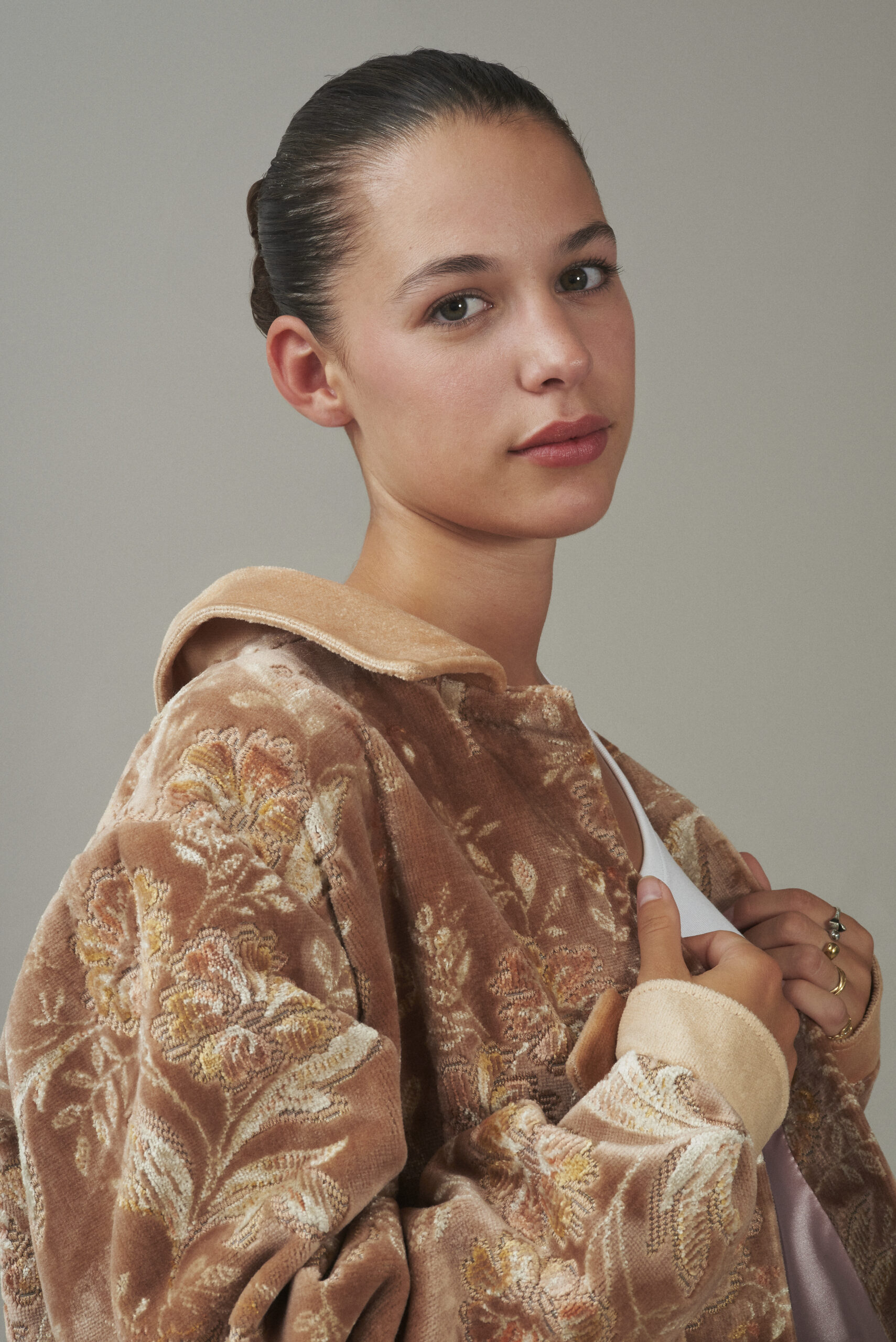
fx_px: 3431
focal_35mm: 92
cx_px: 448
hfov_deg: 14.9
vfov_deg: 22.1
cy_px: 671
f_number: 11
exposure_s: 1/160
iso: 200
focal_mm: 92
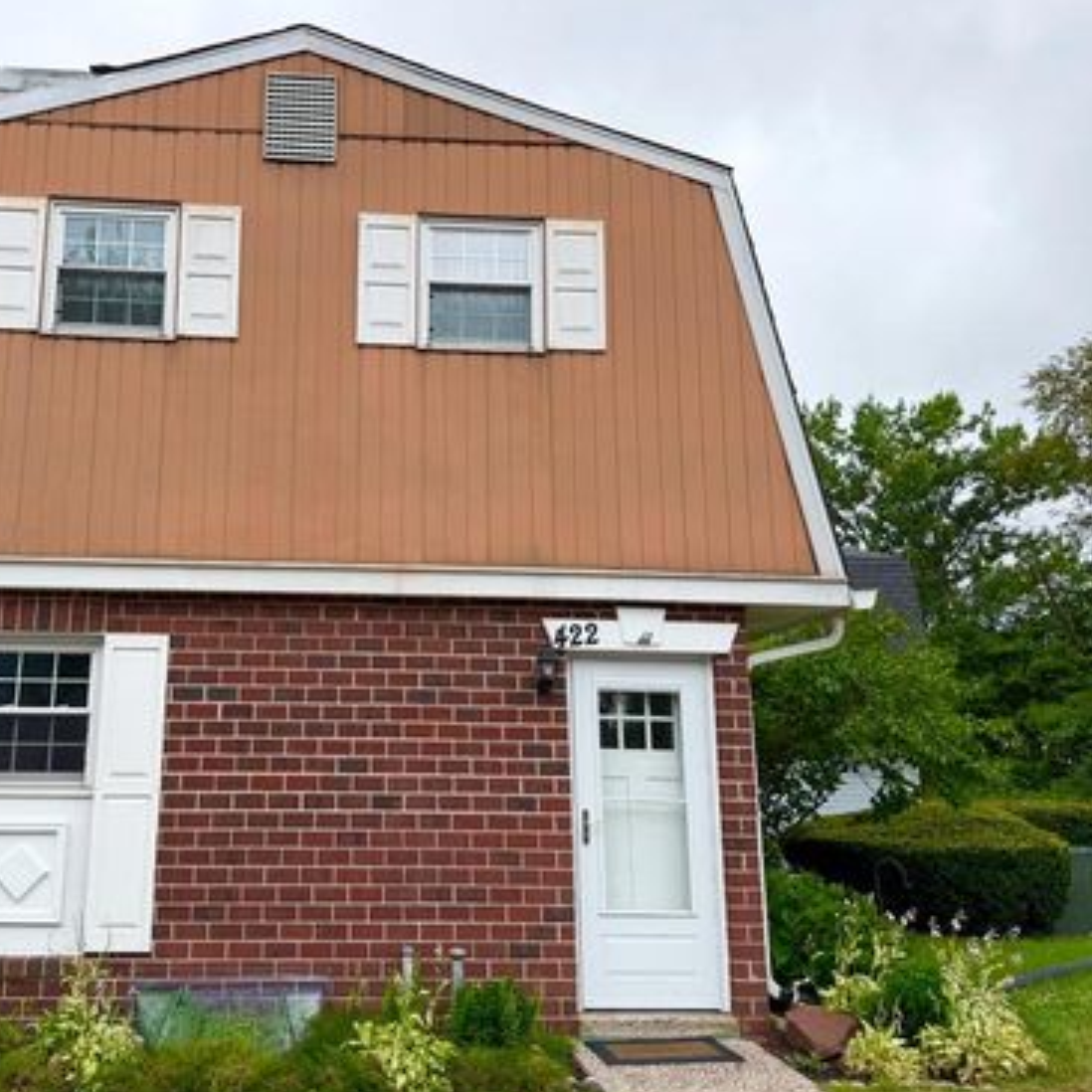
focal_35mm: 29
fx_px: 1035
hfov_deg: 54.5
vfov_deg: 55.6
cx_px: 364
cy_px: 547
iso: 80
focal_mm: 6.76
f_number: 1.78
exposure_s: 1/1522
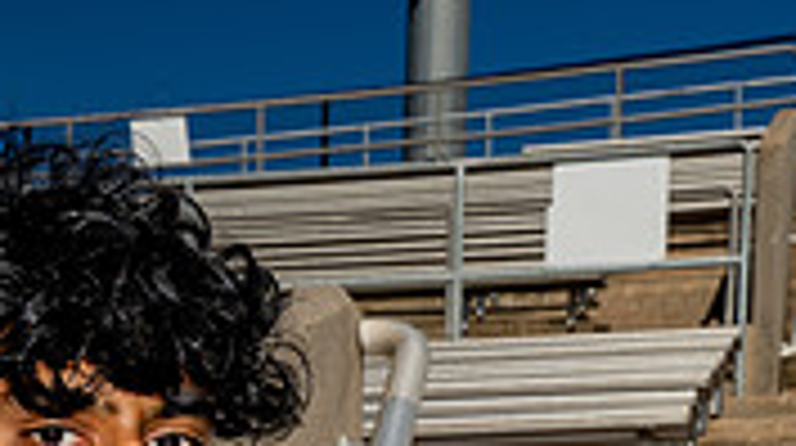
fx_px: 2698
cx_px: 130
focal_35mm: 128
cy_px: 1005
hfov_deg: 16.6
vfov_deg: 8.7
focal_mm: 48
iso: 100
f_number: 14
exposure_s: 1/250
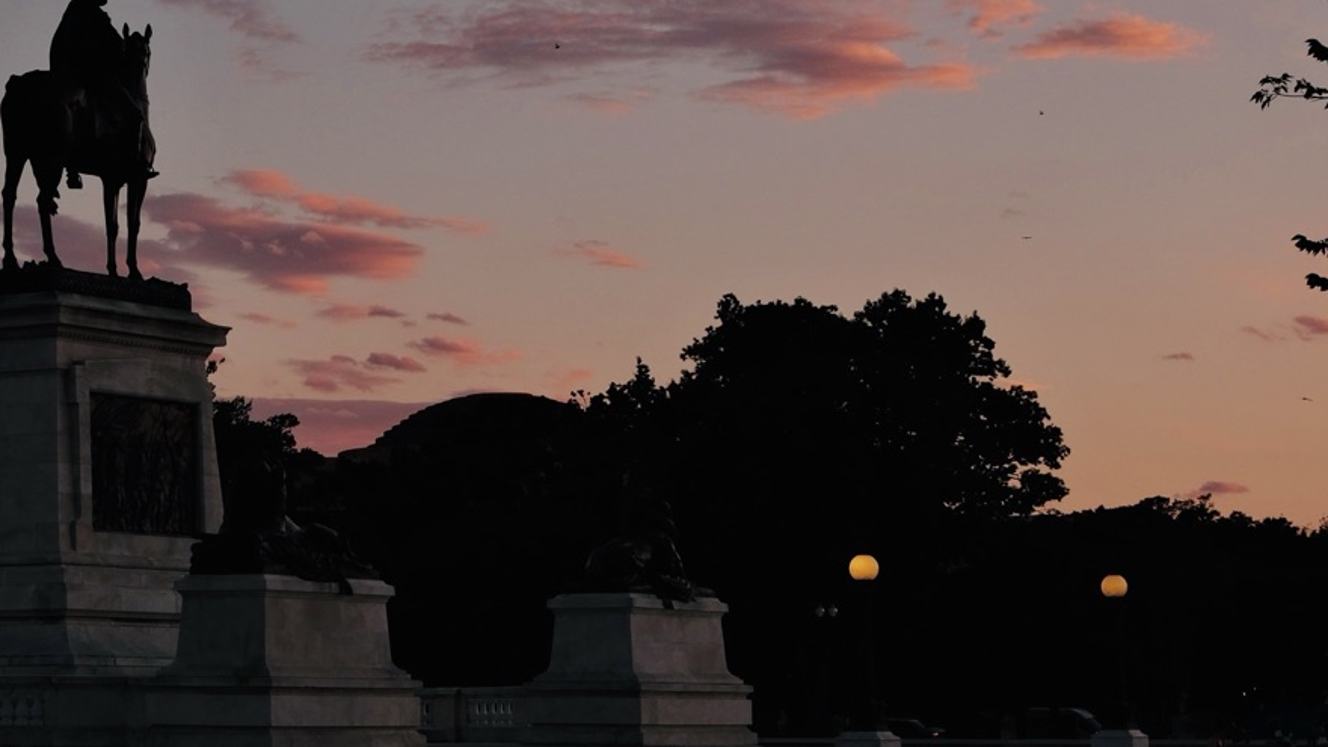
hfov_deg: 26.8
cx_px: 15
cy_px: 261
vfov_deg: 16.1
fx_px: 2641
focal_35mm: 75
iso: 125
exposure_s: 1/240
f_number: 4.5
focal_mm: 23
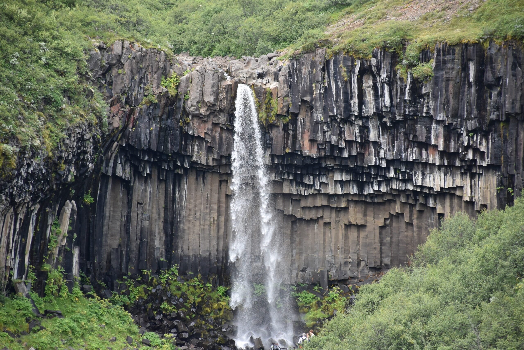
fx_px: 3057
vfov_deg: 6.5
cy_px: 175
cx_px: 262
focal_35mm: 210
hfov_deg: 9.8
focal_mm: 140
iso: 400
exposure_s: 1/320
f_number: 5.6
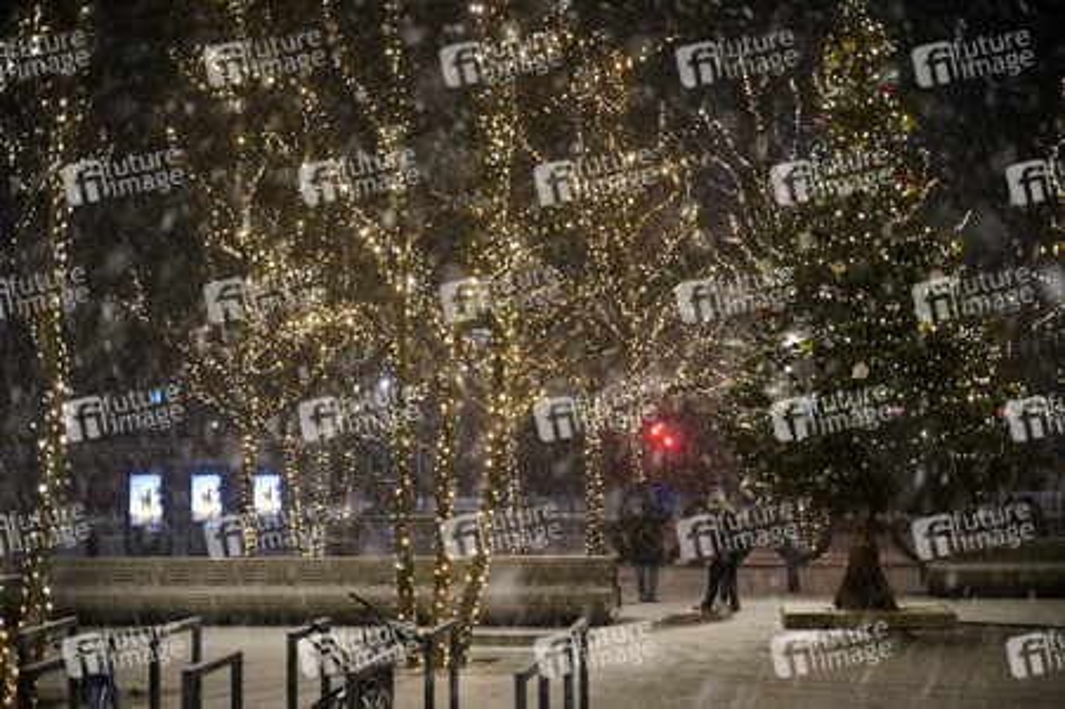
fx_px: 1921
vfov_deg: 20.9
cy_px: 354
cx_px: 532
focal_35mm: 65
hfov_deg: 31.0
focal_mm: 65
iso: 640
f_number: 2.8
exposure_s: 1/40
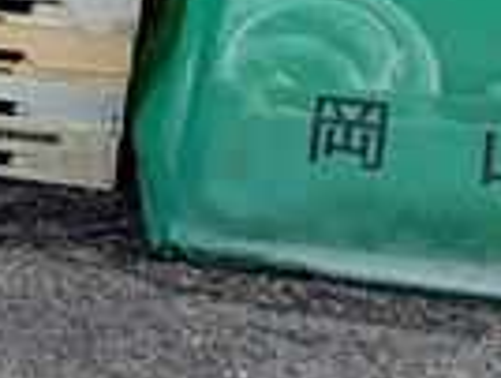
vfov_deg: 9.8
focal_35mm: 149
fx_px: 2160
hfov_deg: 11.1
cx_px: -710
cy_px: -75
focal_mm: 5.43
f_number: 1.89
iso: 45
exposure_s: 1/1733
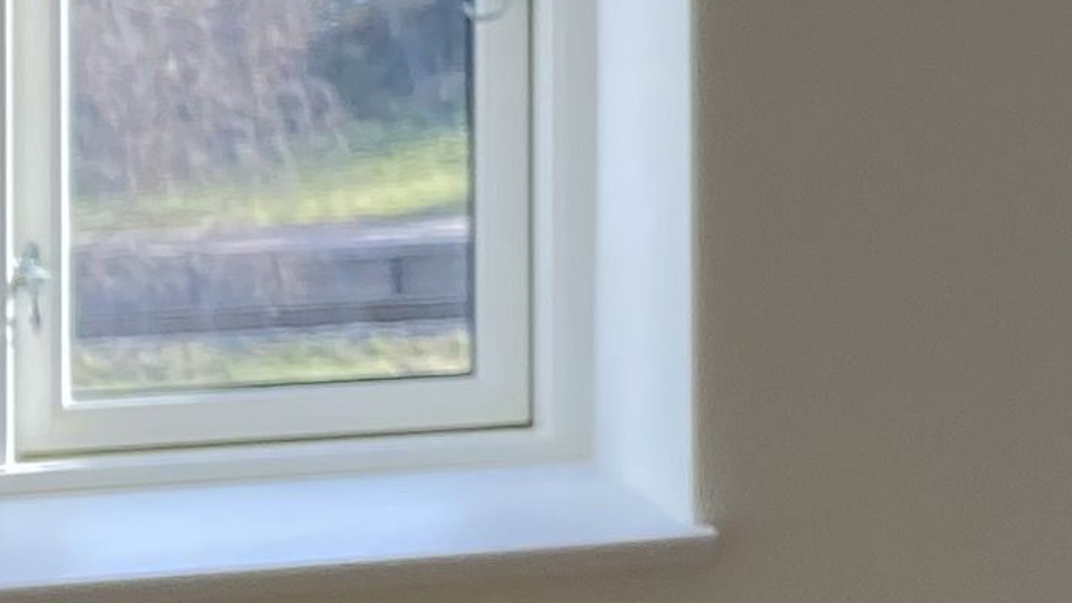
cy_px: -29
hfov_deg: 10.3
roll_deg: -0.9
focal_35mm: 178
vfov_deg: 6.8
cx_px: 2642
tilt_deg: -2.2
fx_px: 5061
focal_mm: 3.99
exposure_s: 1/121
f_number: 1.8
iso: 25
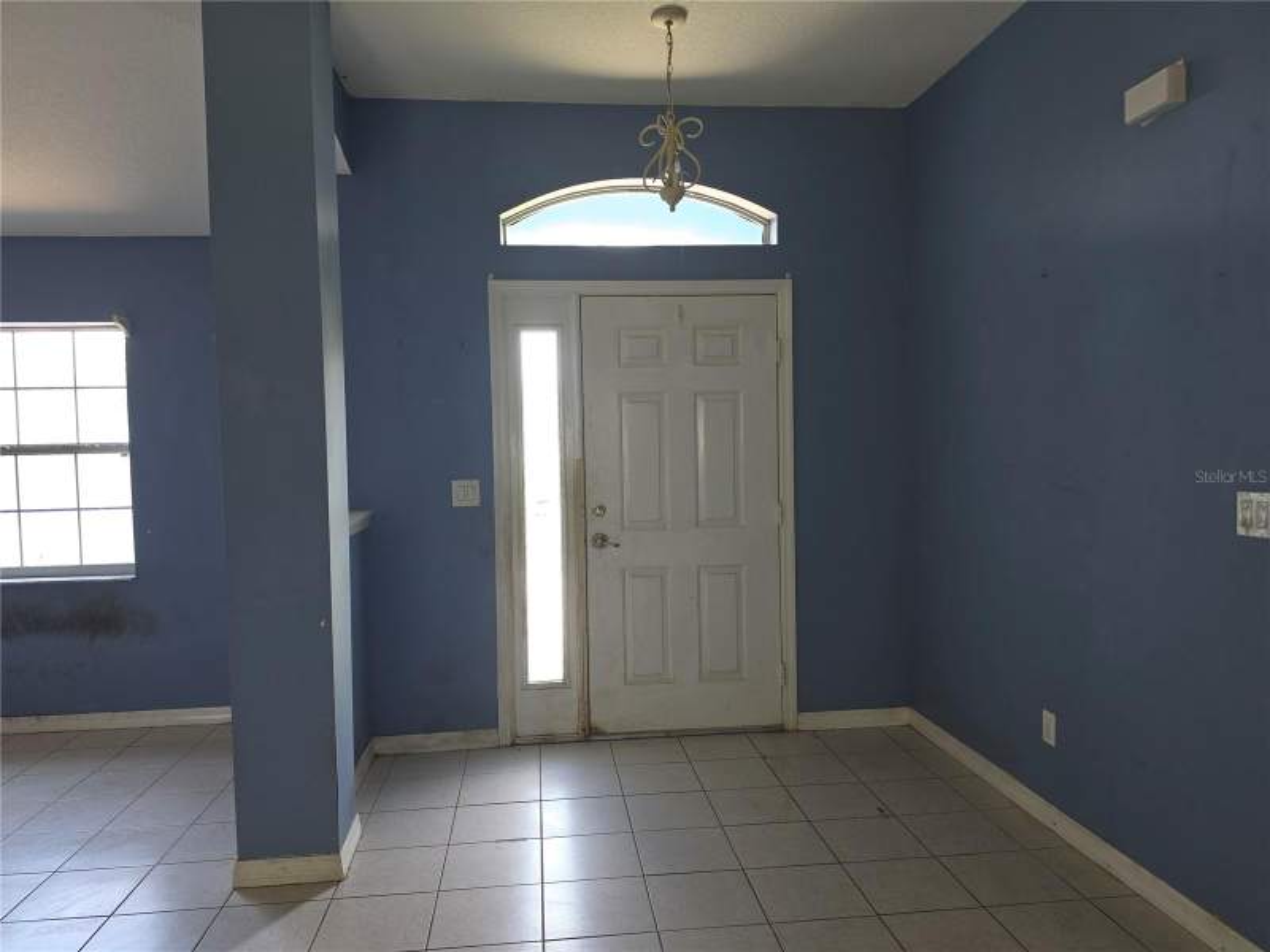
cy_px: 476
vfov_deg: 58.9
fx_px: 844
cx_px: 635
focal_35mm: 23
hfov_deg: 73.9
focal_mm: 6.5
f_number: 1.4
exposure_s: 1/60
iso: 40
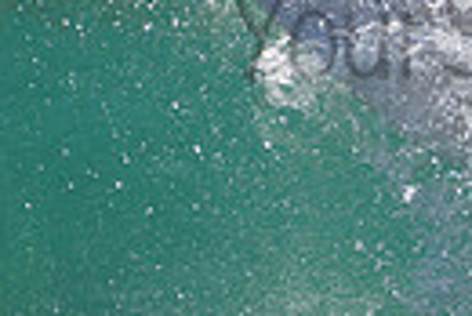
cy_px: -70
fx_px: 35977
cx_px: 841
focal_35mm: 2741
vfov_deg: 0.5
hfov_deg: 0.8
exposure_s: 1/2000
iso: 125
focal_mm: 500
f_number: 5.6
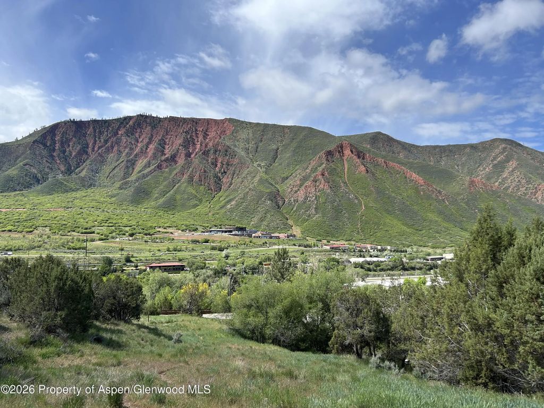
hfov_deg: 67.3
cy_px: 204
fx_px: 409
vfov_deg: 53.1
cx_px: 272
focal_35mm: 26
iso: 50
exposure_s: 1/3831
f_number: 1.5
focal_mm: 5.7
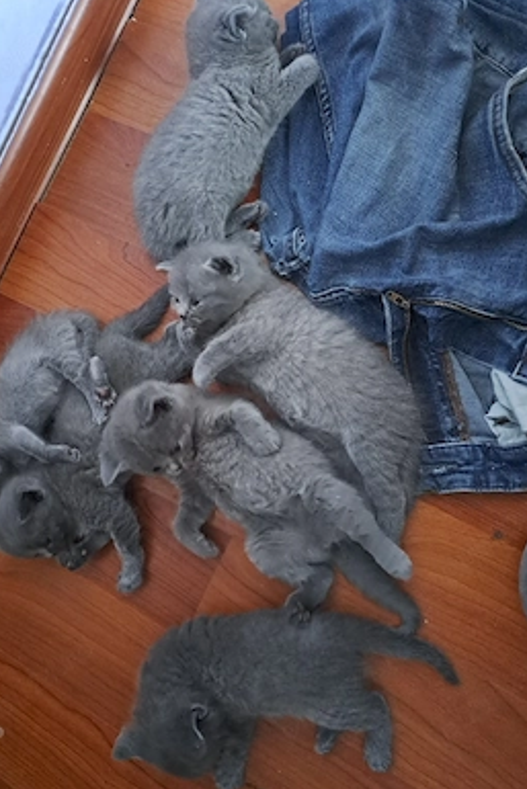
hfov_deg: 47.8
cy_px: 396
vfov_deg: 67.4
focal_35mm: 27
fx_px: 592
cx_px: 228
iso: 1000
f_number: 1.8
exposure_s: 1/20
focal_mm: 4.65
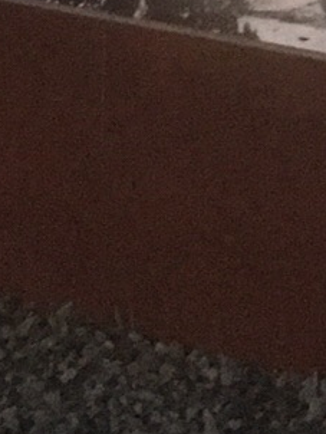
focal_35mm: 192
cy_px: -640
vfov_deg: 9.2
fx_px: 2408
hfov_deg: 7.7
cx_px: 325
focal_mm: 4.15
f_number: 2.2
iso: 400
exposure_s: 1/17
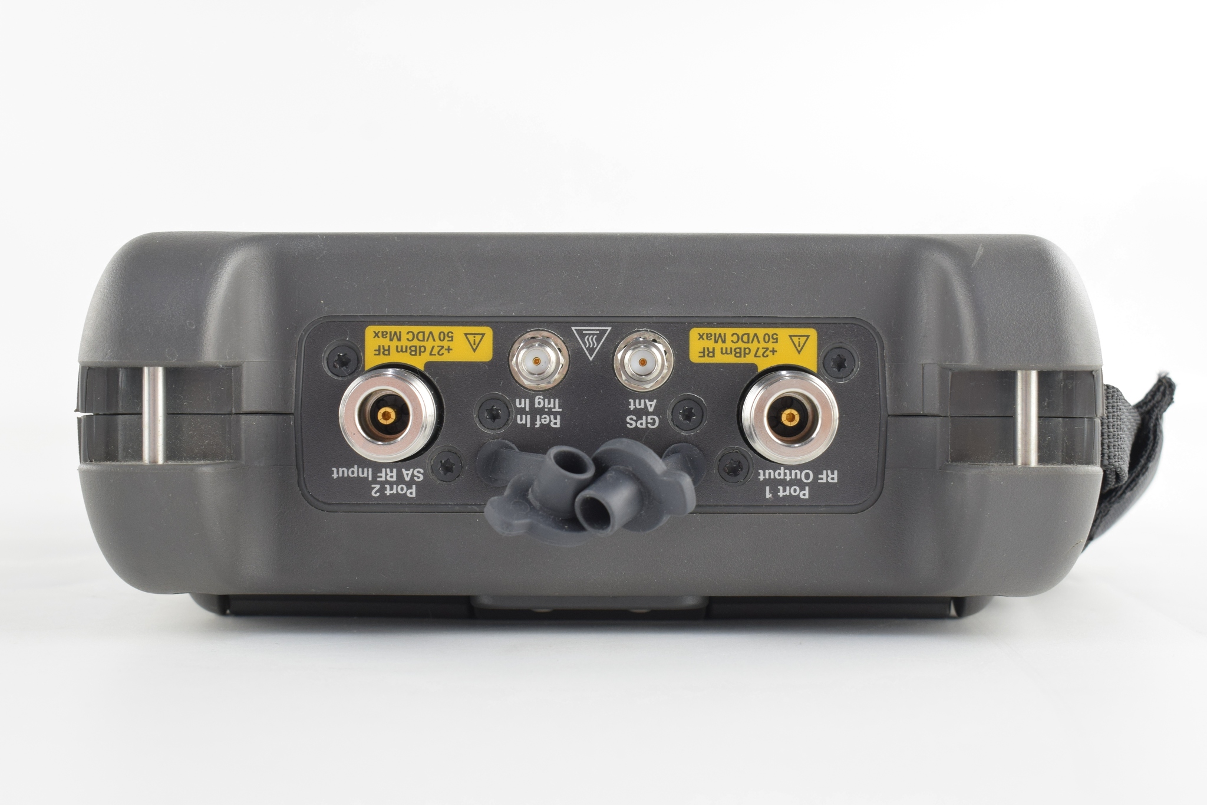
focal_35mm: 57
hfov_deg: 35.1
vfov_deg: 23.8
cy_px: 402
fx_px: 1911
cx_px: 604
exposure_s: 1/30
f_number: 10
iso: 500
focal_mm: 38
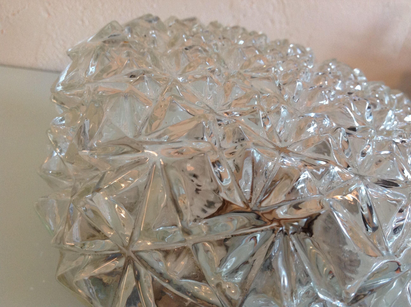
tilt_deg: -27.9
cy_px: 154
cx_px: 206
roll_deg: -20.6
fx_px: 415
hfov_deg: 52.7
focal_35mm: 35
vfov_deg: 40.6
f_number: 2.4
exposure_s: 1/15
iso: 125
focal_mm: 4.28
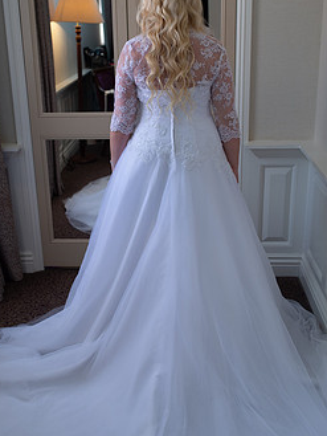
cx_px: 157
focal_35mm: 46
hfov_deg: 31.5
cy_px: 216
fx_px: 579
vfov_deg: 41.2
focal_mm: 35
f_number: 3.5
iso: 250
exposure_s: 1/100
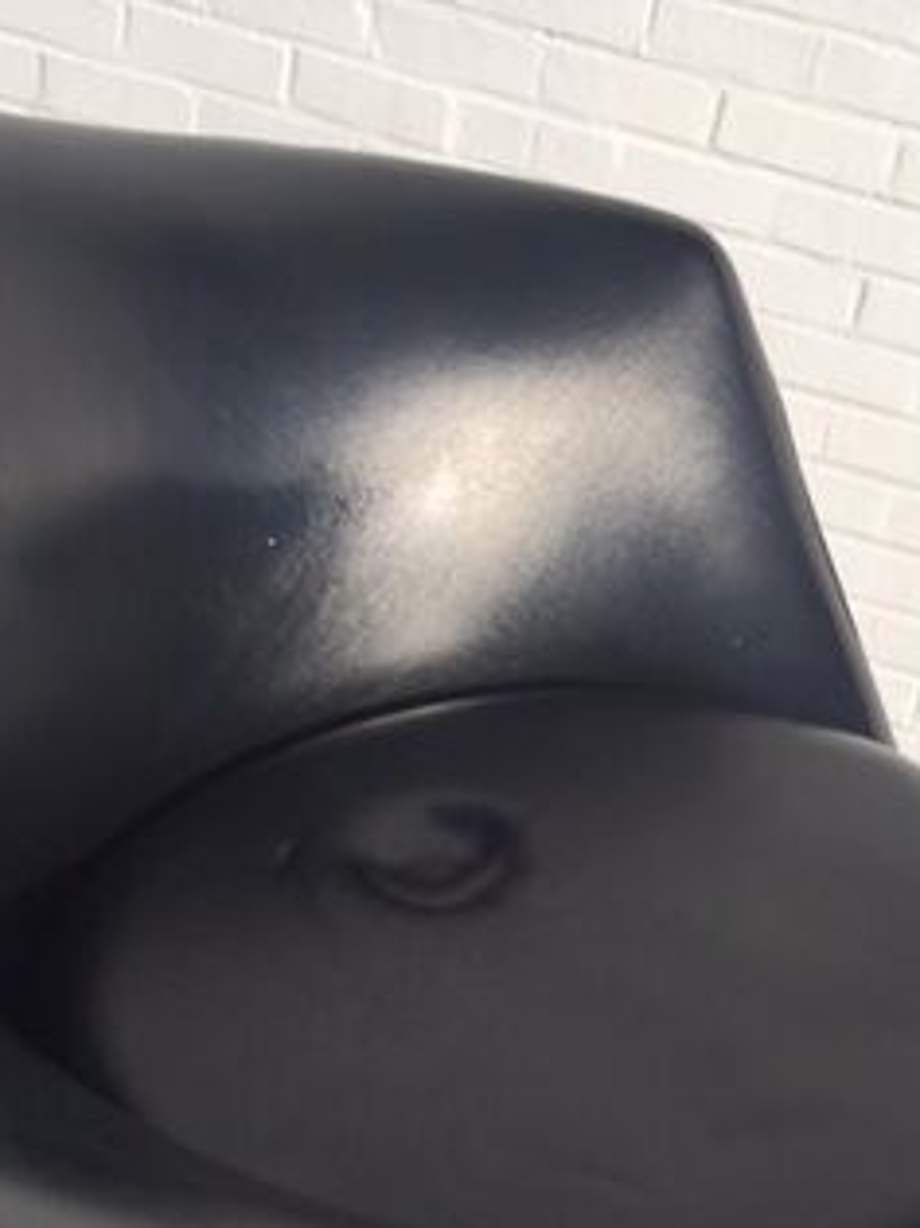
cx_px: 581
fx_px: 2092
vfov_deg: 32.4
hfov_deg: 24.7
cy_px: 838
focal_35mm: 59
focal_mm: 4.15
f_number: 2.2
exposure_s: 1/2475
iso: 32
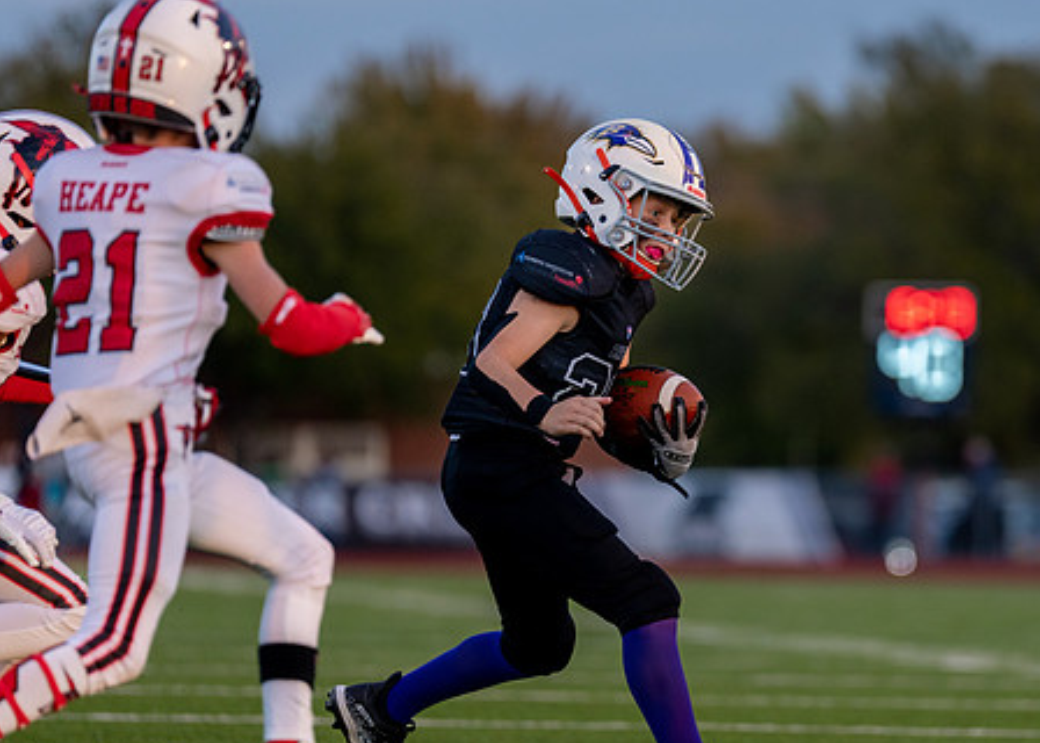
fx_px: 10427
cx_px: 781
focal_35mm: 353
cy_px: 389
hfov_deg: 5.7
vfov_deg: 4.1
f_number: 2.8
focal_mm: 200
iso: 500
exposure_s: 1/1250
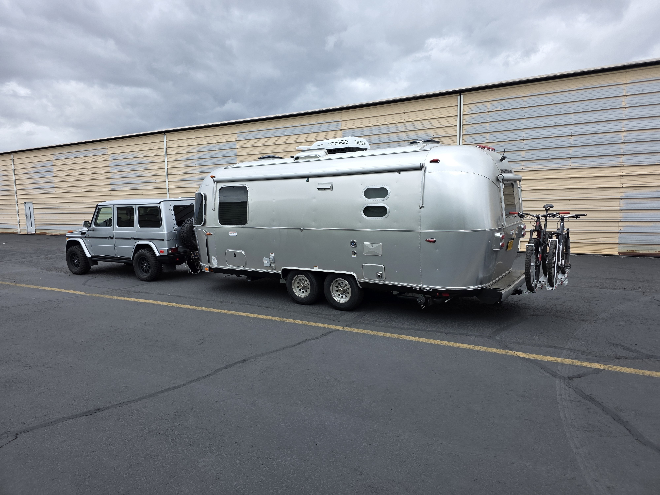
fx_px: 439
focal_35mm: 23
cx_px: 330
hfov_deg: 73.9
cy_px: 248
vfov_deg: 58.9
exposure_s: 1/4145
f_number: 1.7
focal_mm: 6.3
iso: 80
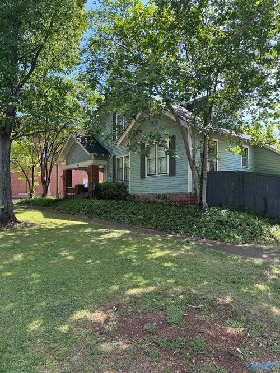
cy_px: 186
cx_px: 140
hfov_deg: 56.8
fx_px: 259
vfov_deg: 71.6
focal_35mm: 24
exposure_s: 1/495
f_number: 1.78
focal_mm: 6.76
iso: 80
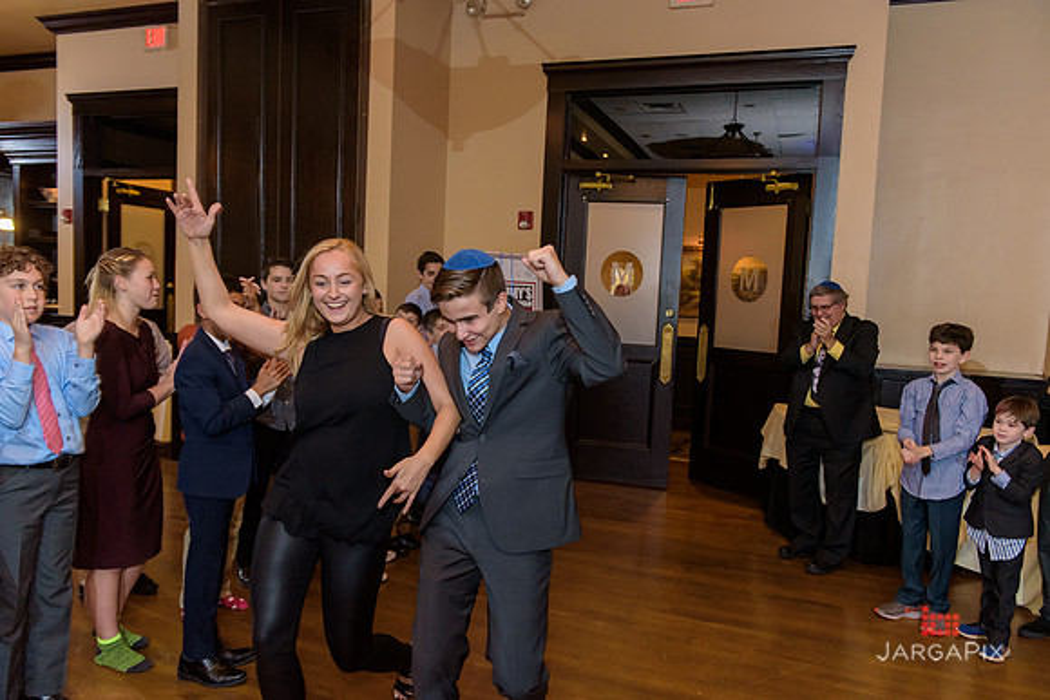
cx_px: 525
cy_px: 350
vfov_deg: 46.4
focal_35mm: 28
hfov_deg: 65.5
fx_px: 817
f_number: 3.2
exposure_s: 1/125
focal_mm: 28
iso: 1600
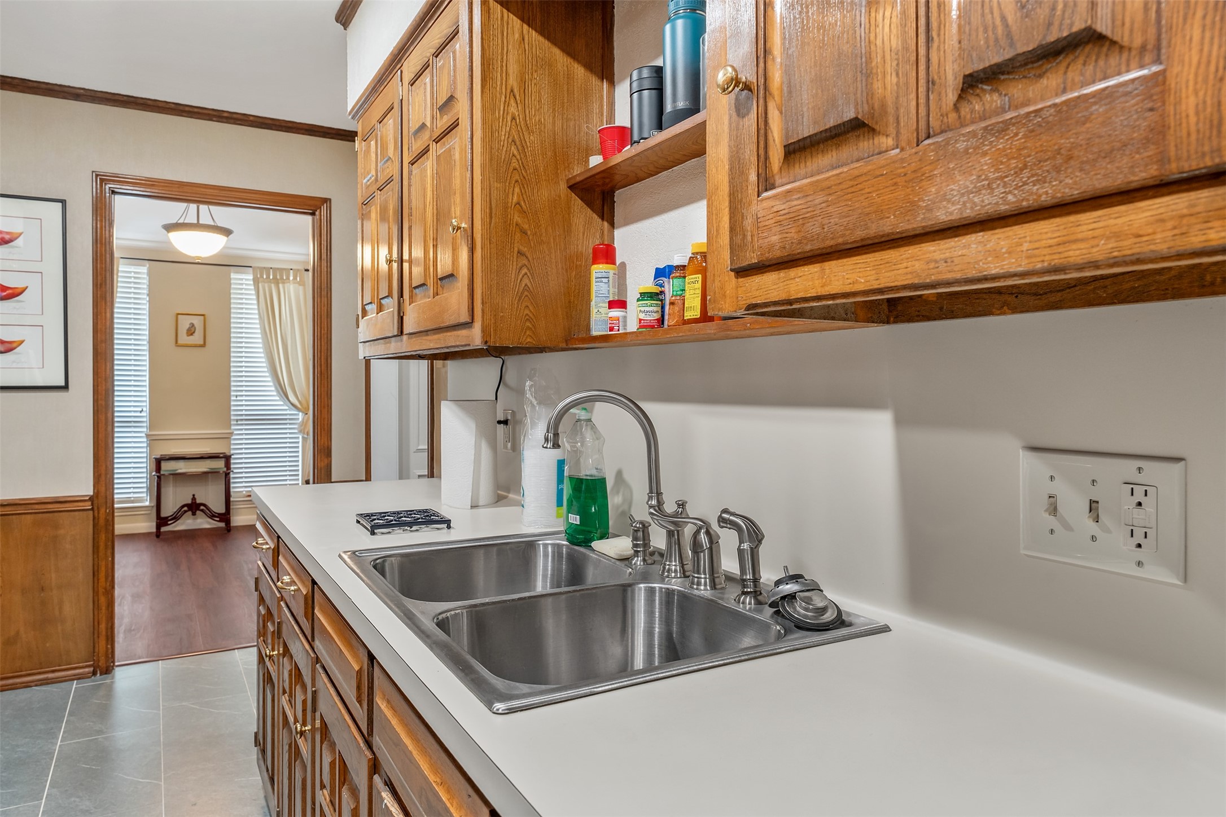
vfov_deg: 55.1
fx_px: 783
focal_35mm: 23
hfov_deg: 76.1
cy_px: 408
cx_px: 613
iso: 800
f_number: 8
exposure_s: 1/6
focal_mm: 23
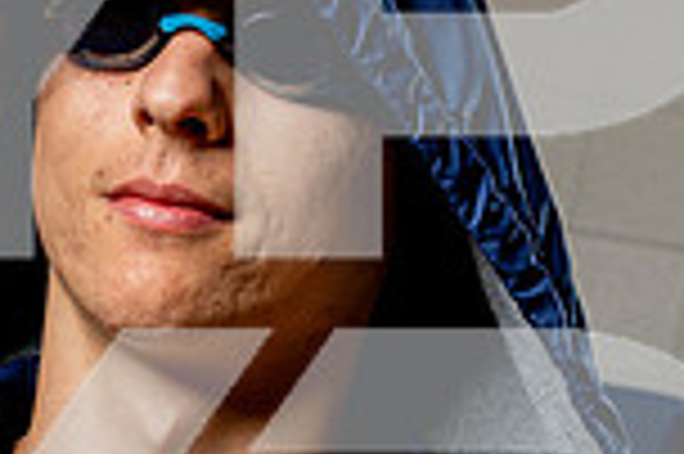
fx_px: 3189
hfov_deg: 12.2
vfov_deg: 8.1
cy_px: 569
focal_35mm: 168
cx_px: 162
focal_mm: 44
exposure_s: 1/250
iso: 320
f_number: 8
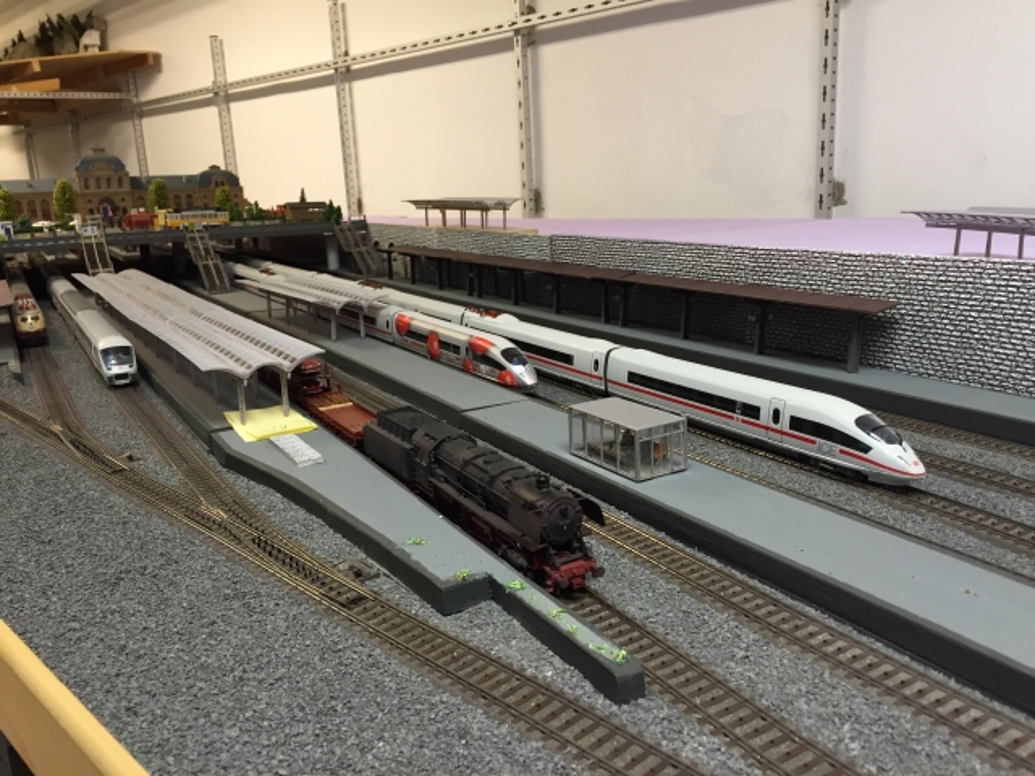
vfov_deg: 48.2
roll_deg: +2.4
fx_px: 867
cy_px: 388
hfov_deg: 61.7
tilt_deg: -13.4
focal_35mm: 29
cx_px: 518
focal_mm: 4.15
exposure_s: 1/33
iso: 100
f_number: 2.2
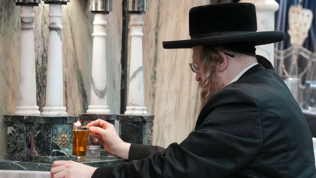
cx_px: 158
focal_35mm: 149
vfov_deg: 8.1
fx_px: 1249
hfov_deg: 14.4
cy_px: 101
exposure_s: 1/160
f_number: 4
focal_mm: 94.2
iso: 1600
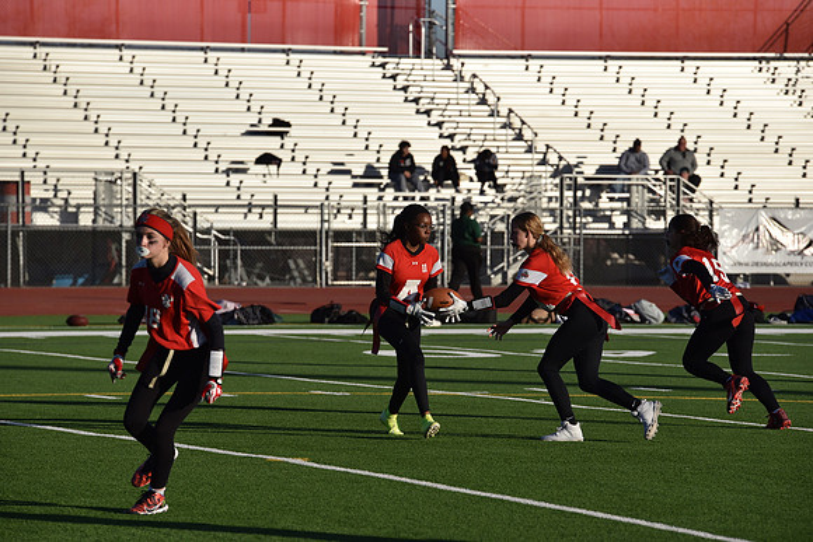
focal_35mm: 200
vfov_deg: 6.9
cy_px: 271
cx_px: 406
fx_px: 4518
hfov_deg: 10.3
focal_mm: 200
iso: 560
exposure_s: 1/4000
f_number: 5.6
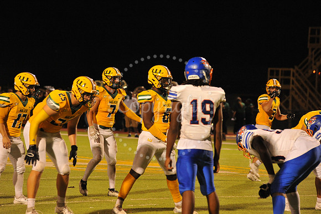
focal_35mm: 200
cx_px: 160
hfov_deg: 10.3
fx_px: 1782
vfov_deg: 6.9
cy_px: 107
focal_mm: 200
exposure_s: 1/160
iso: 3200
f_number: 5.6
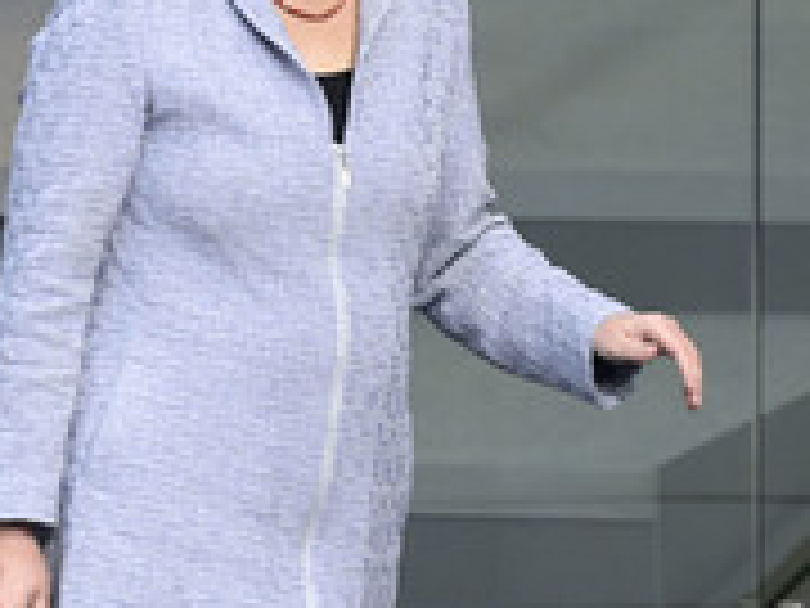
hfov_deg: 2.1
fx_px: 21949
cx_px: 313
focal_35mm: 938
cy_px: 293
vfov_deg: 1.6
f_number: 5.6
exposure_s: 1/125
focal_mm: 390
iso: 8000
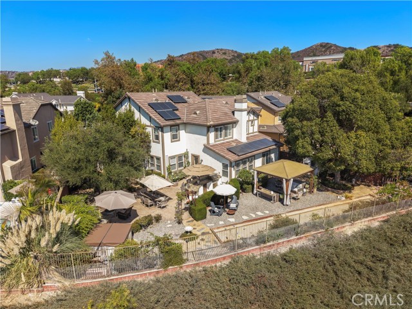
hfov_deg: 71.6
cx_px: 206
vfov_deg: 56.8
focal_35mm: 24
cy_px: 154
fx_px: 286
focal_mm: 8.67
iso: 100
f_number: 1.8
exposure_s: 1/3000
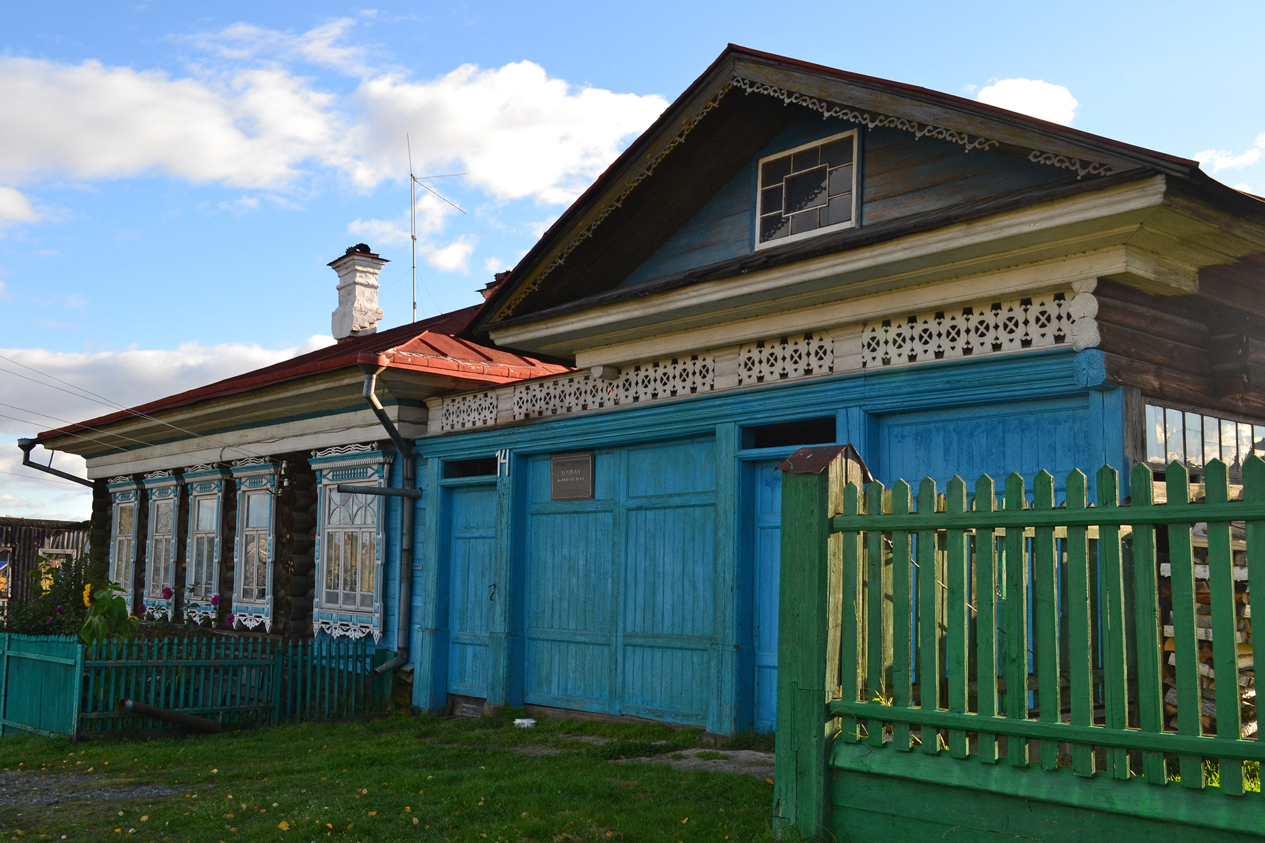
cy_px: 422
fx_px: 1265
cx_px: 632
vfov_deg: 36.9
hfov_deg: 53.1
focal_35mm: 36
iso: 400
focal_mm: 24
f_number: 10
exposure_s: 1/250
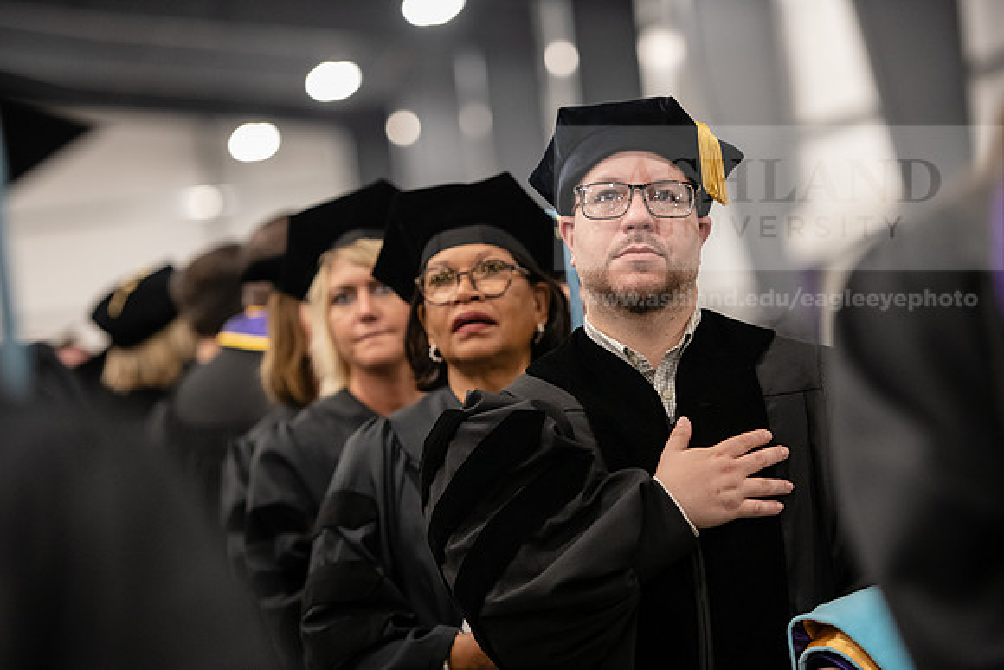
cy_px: 335
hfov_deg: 15.2
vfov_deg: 10.2
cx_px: 502
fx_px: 3766
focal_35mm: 135
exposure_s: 1/200
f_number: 2.8
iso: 3200
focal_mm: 135
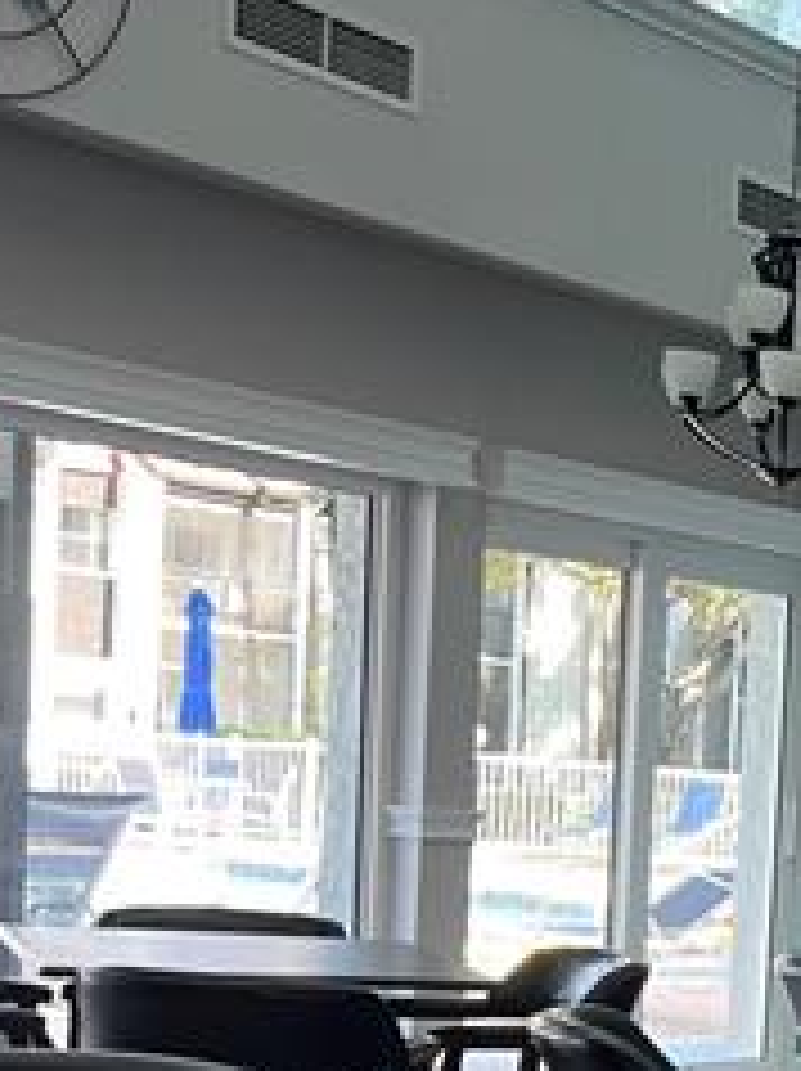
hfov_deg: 15.9
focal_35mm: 84
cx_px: 1242
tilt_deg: -4.4
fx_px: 2596
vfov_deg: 22.6
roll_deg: -4.5
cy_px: 1026
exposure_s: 1/121
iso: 80
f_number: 1.5
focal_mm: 5.7
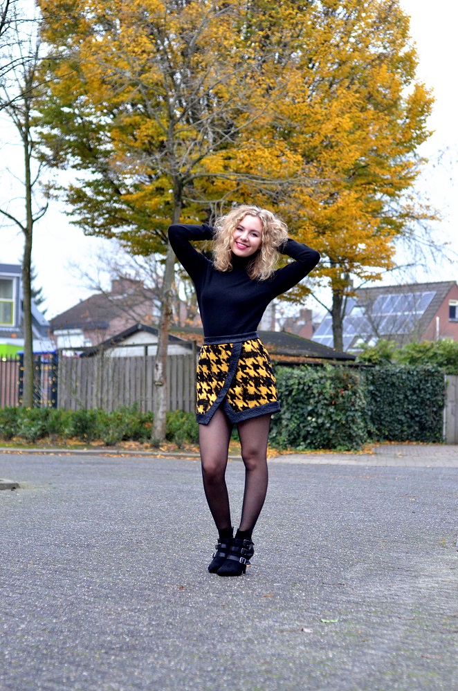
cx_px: 229
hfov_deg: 18.1
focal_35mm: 75
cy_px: 346
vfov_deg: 27.0
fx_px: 1437
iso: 1600
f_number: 2.8
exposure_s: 1/800
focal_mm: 50
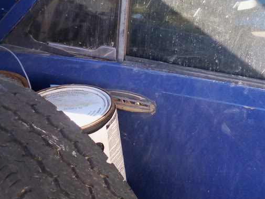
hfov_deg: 24.4
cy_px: 121
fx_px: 590
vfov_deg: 19.1
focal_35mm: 77
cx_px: 252
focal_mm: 6.3
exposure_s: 1/80
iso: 100
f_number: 3.5
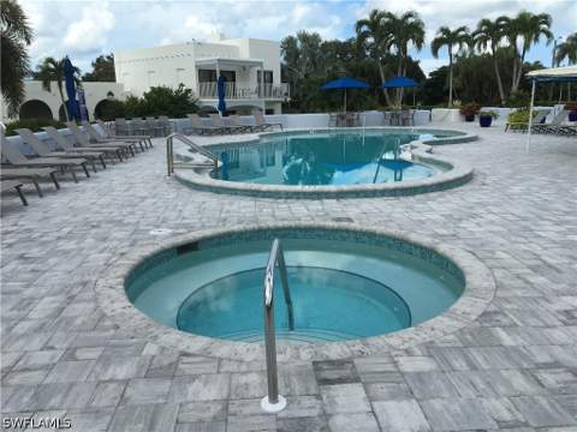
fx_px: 483
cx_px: 288
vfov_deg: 48.2
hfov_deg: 61.7
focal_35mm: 29
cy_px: 216
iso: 25
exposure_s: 1/1789
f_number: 2.2
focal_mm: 4.15
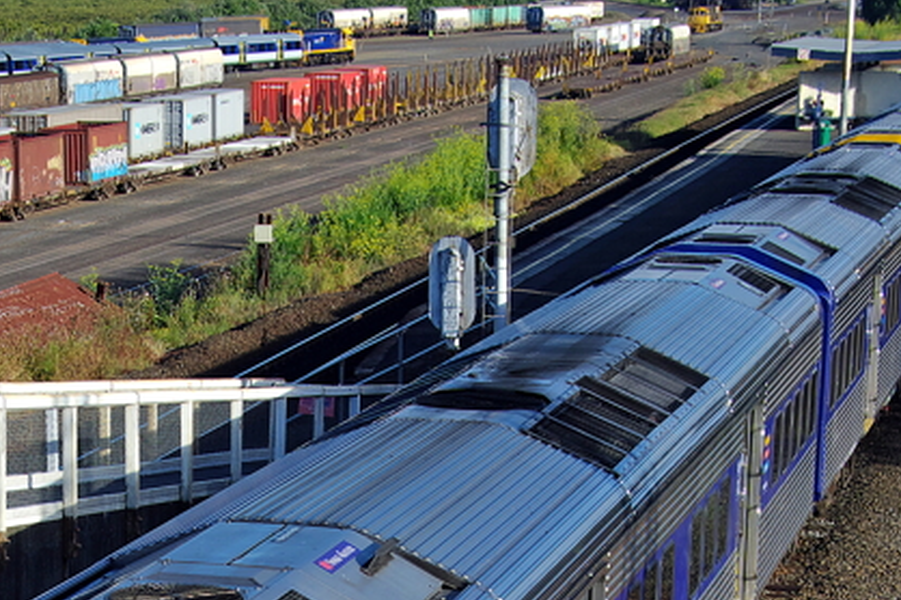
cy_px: 764
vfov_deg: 10.9
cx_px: 150
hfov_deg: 16.5
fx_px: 3076
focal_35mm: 123
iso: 100
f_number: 5.6
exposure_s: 1/320
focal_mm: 28
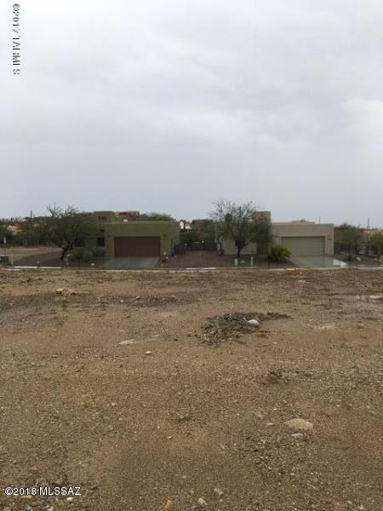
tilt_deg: -3.8
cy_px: 256
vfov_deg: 61.7
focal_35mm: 29
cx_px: 192
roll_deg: +1.6
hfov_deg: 48.2
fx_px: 428
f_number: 2.2
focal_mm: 4.15
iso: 25
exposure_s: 1/452
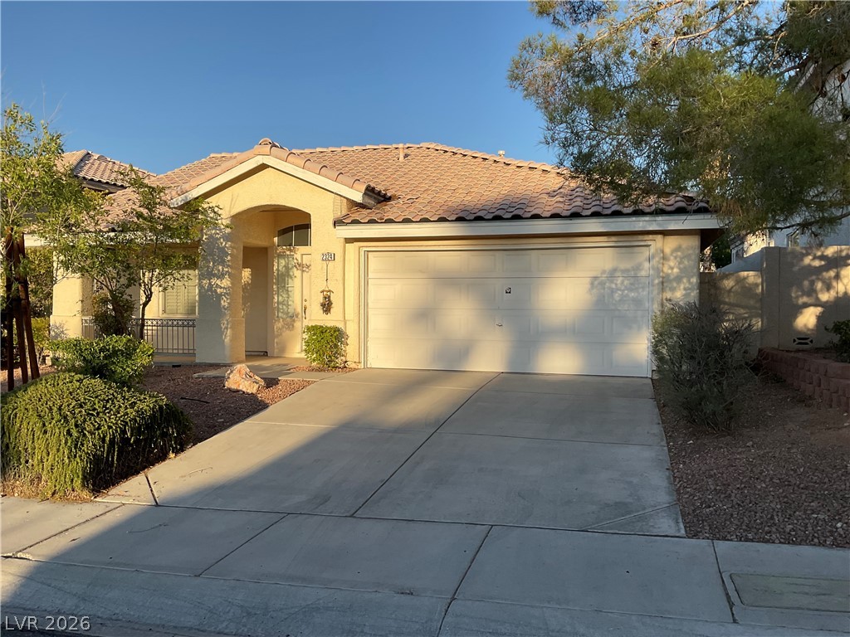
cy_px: 318
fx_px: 712
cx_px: 425
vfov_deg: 48.2
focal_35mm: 29
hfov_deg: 61.7
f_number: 1.8
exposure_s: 1/1279
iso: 16
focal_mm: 3
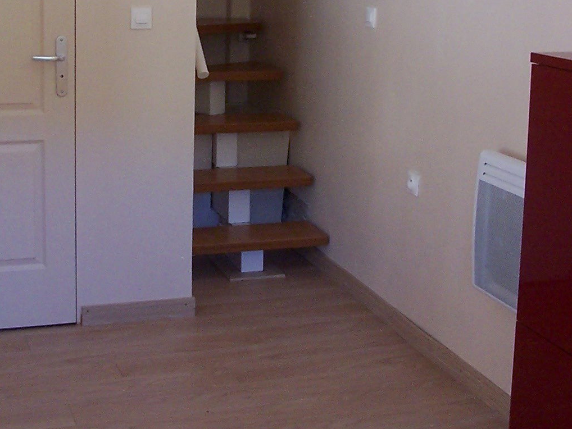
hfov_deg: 22.7
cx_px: 222
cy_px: 68
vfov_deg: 17.0
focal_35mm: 86
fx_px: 1421
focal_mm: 6.3
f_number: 2.8
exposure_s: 1/15
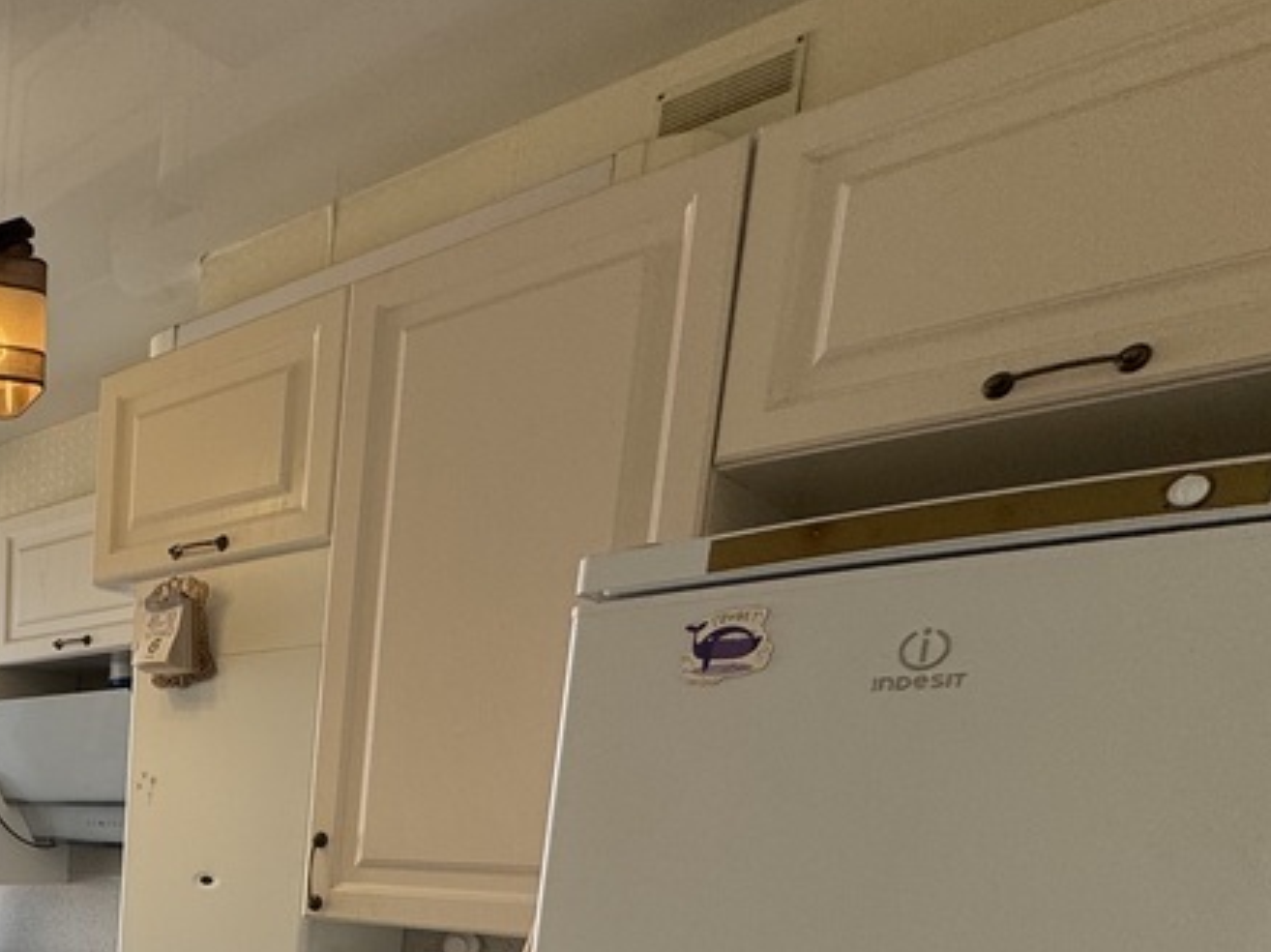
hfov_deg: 45.9
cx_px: -52
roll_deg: -1.6
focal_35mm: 32
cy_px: 1022
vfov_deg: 37.6
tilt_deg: -8.7
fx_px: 1174
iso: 50
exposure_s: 1/100
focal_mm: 2.22
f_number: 2.2
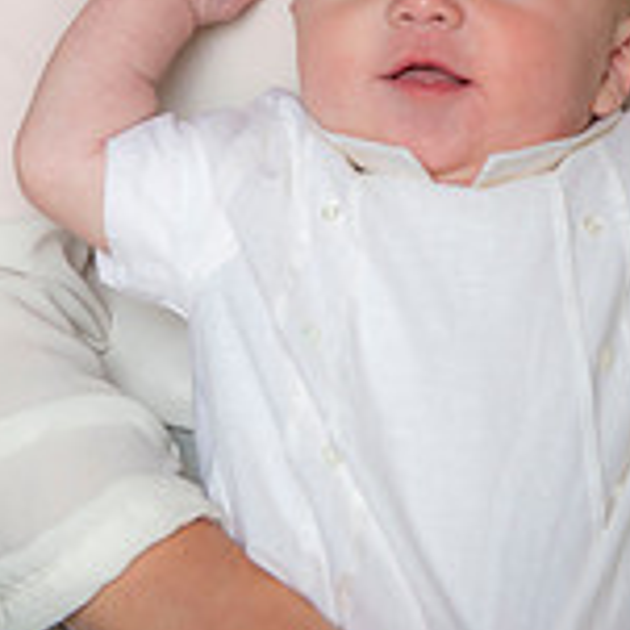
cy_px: -267
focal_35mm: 152
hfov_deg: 11.5
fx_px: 3130
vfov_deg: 11.1
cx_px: 478
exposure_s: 1/200
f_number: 5
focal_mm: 60
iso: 200
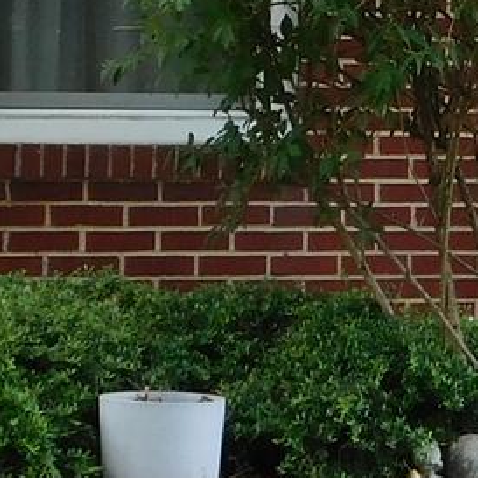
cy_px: -124
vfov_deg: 7.3
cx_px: 573
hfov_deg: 7.3
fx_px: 3734
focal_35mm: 239
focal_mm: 6.3
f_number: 3.5
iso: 125
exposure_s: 1/250
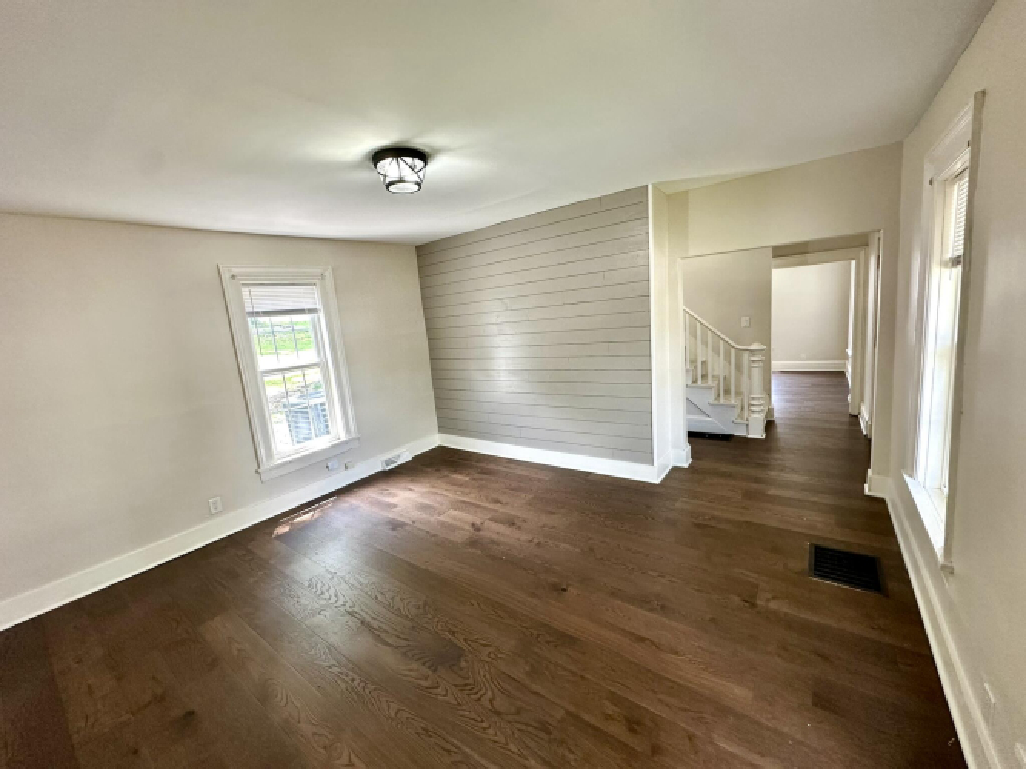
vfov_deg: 85.7
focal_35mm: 14
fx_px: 415
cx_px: 513
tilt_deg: -8.1
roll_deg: +4.5
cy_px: 384
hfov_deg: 102.1
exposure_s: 1/120
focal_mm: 2.22
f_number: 2.2
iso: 200
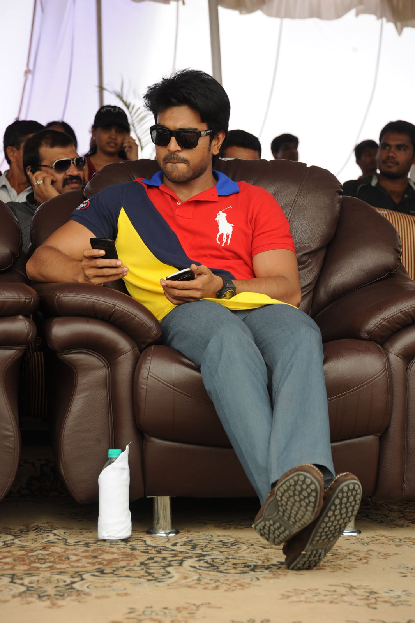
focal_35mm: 100
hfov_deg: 13.7
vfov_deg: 20.4
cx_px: 208
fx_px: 1731
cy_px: 312
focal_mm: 100
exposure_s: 1/125
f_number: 7.1
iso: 400
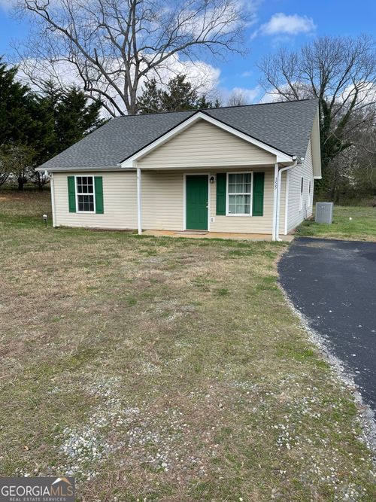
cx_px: 188
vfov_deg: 67.3
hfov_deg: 53.0
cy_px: 251
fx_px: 377
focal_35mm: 26
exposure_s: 1/1855
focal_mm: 4.2
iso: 32
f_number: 1.6
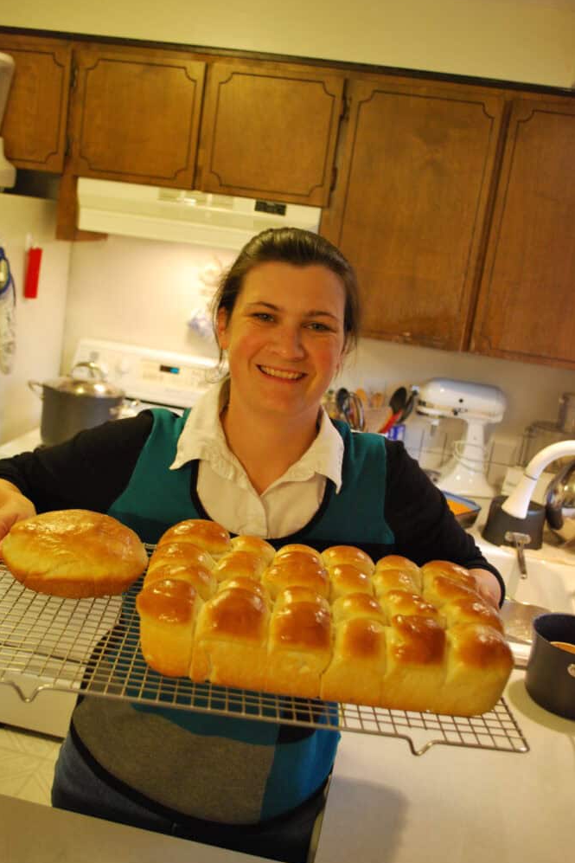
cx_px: 280
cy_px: 433
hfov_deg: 36.0
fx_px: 886
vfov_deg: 51.9
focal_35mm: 37
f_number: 4.2
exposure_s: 1/25
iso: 800
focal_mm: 24
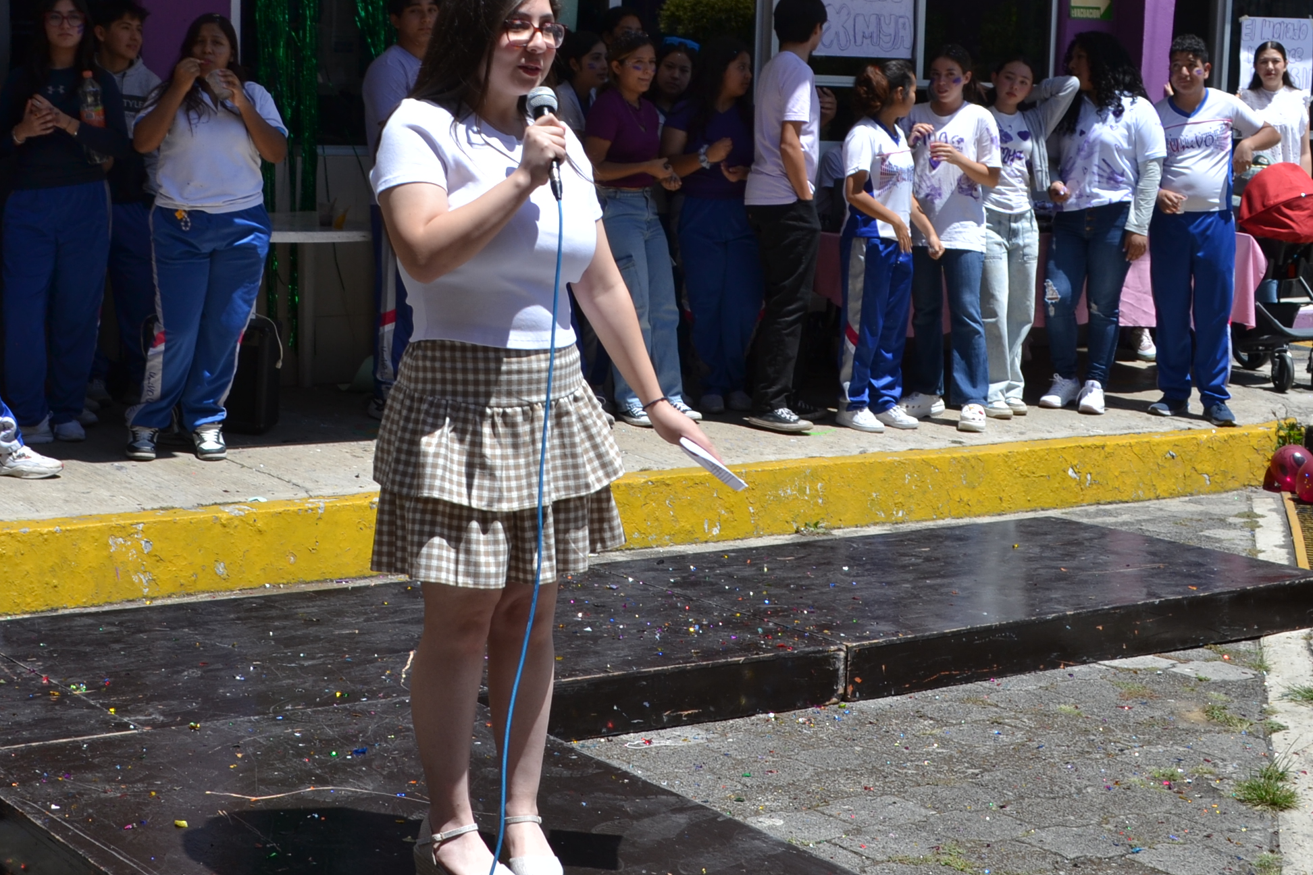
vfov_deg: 21.2
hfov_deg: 31.4
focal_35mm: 64
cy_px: 356
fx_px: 2334
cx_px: 546
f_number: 8
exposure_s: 1/250
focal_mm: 24
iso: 100
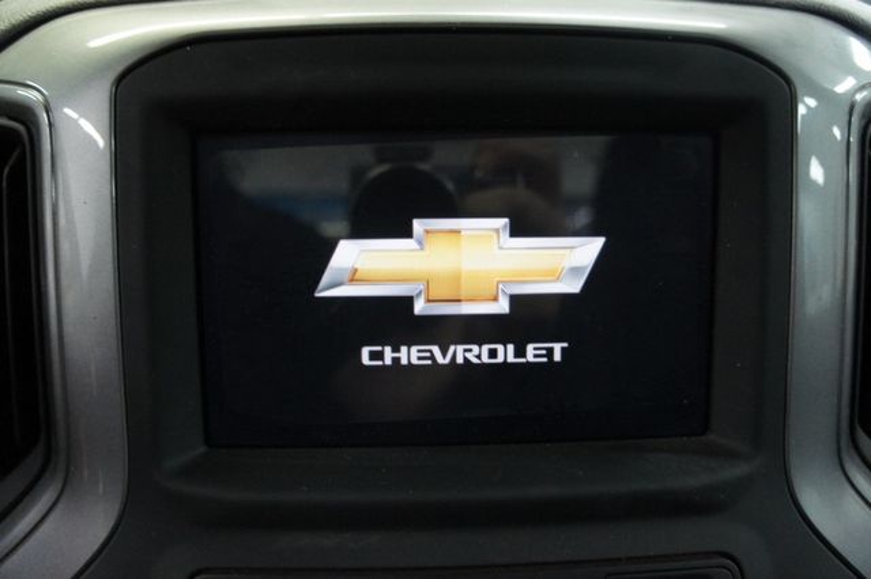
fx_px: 653
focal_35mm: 27
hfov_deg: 67.4
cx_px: 436
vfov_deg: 47.9
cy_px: 290
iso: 1600
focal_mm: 18
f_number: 3.5
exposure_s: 1/40
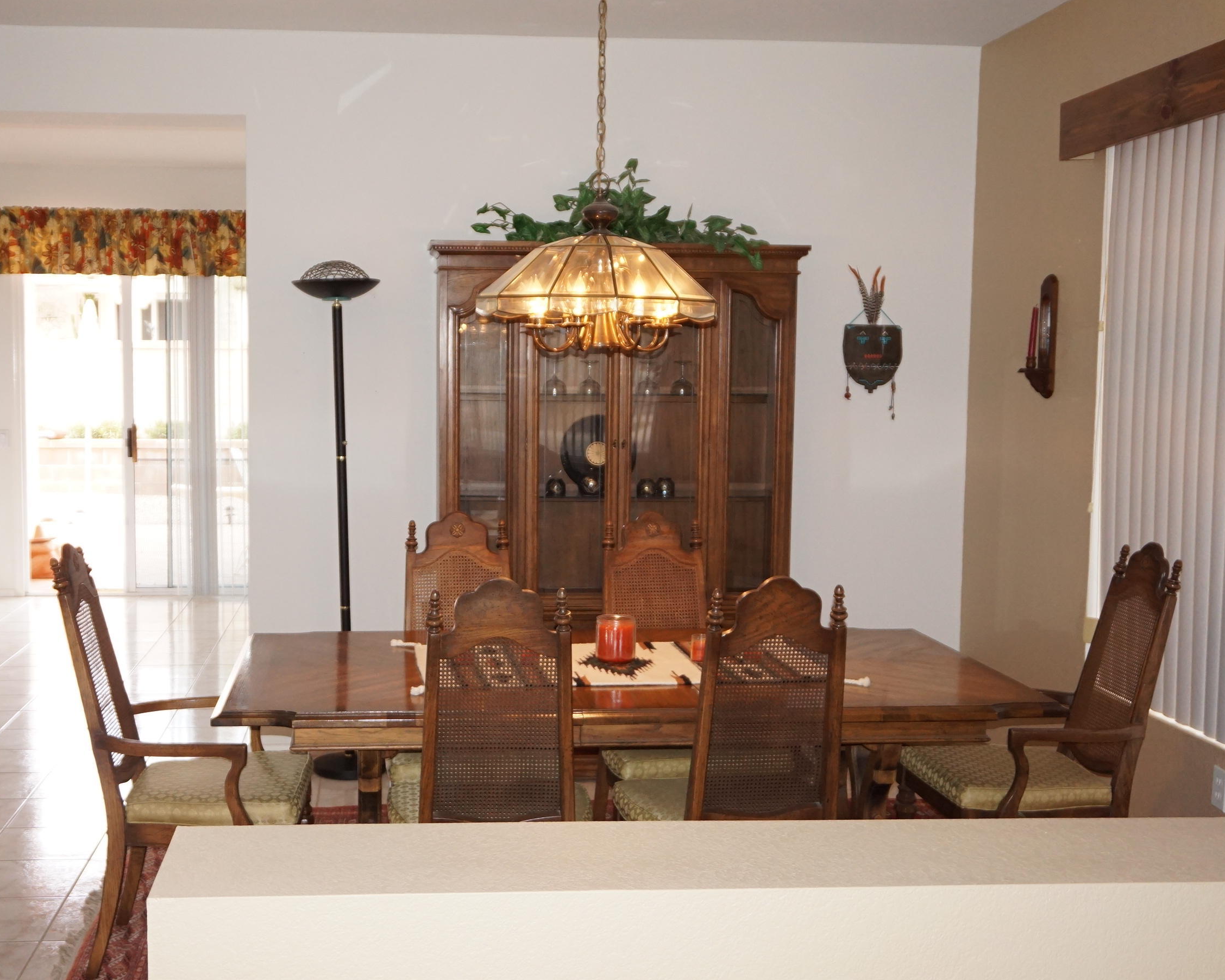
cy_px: 494
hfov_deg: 44.5
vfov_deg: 36.5
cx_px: 488
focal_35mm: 41
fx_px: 1486
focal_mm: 24
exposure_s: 1/160
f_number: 4.5
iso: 1250
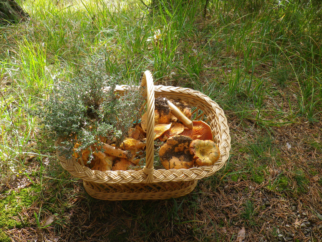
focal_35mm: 34
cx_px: 161
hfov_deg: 54.0
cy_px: 121
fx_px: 316
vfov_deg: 41.8
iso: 80
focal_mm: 6.1
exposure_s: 1/100
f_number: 3.5
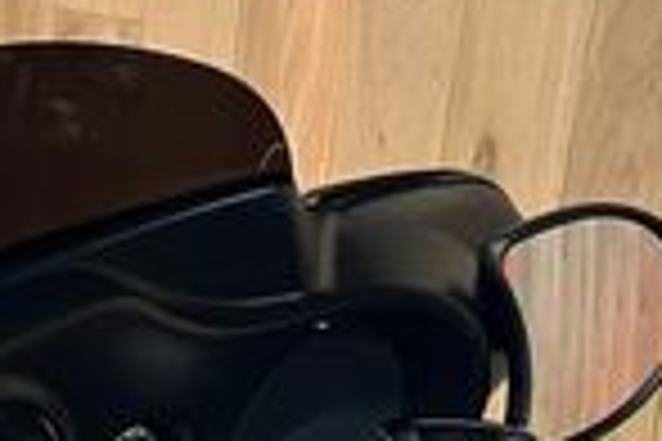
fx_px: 2170
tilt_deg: -29.7
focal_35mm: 118
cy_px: 945
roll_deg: -2.3
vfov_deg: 10.5
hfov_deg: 16.8
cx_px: -77
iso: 500
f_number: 1.6
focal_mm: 5.1
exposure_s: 1/25
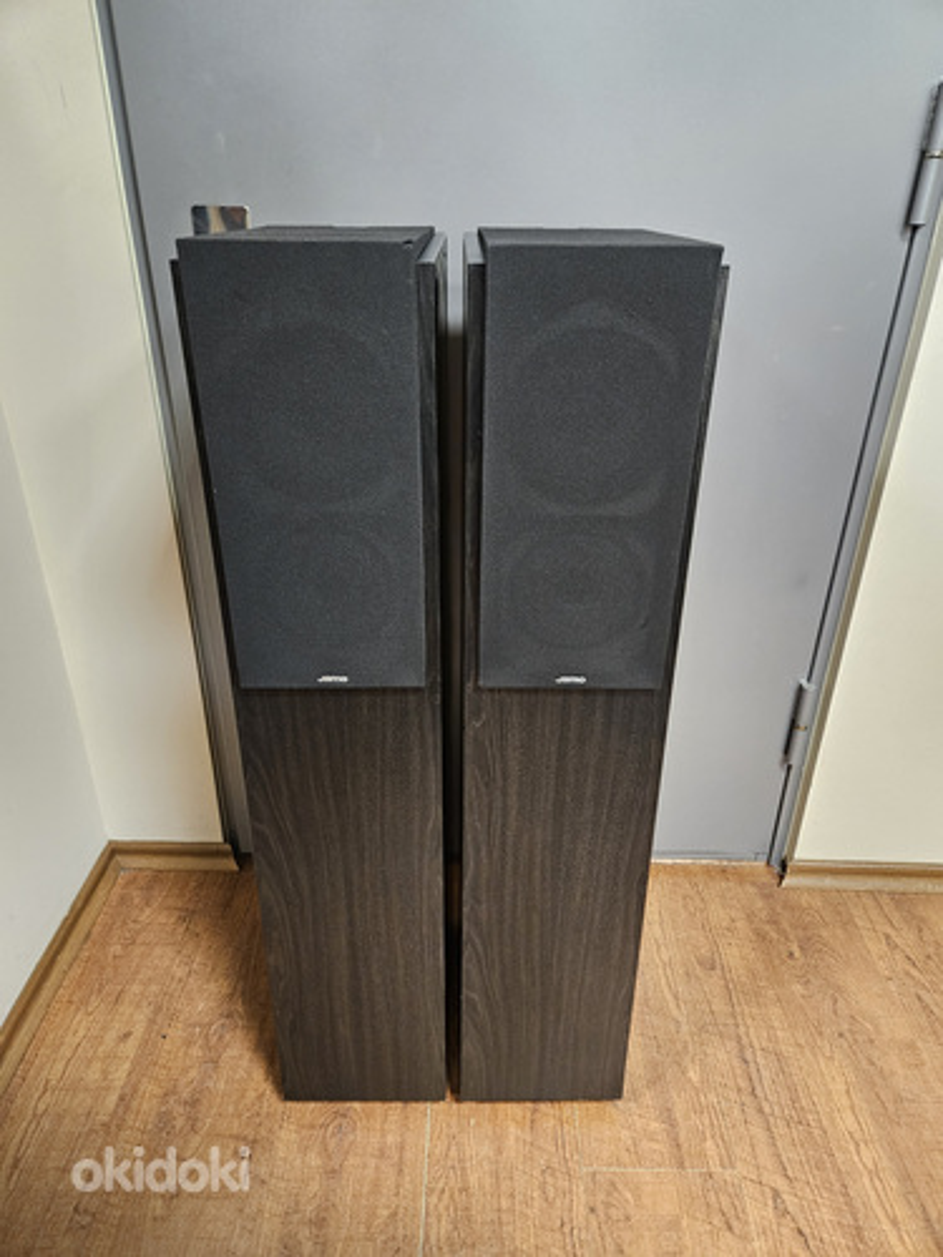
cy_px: 628
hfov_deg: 58.9
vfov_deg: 73.9
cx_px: 472
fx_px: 835
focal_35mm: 23
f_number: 1.8
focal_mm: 5.4
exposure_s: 1/33.3
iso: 500
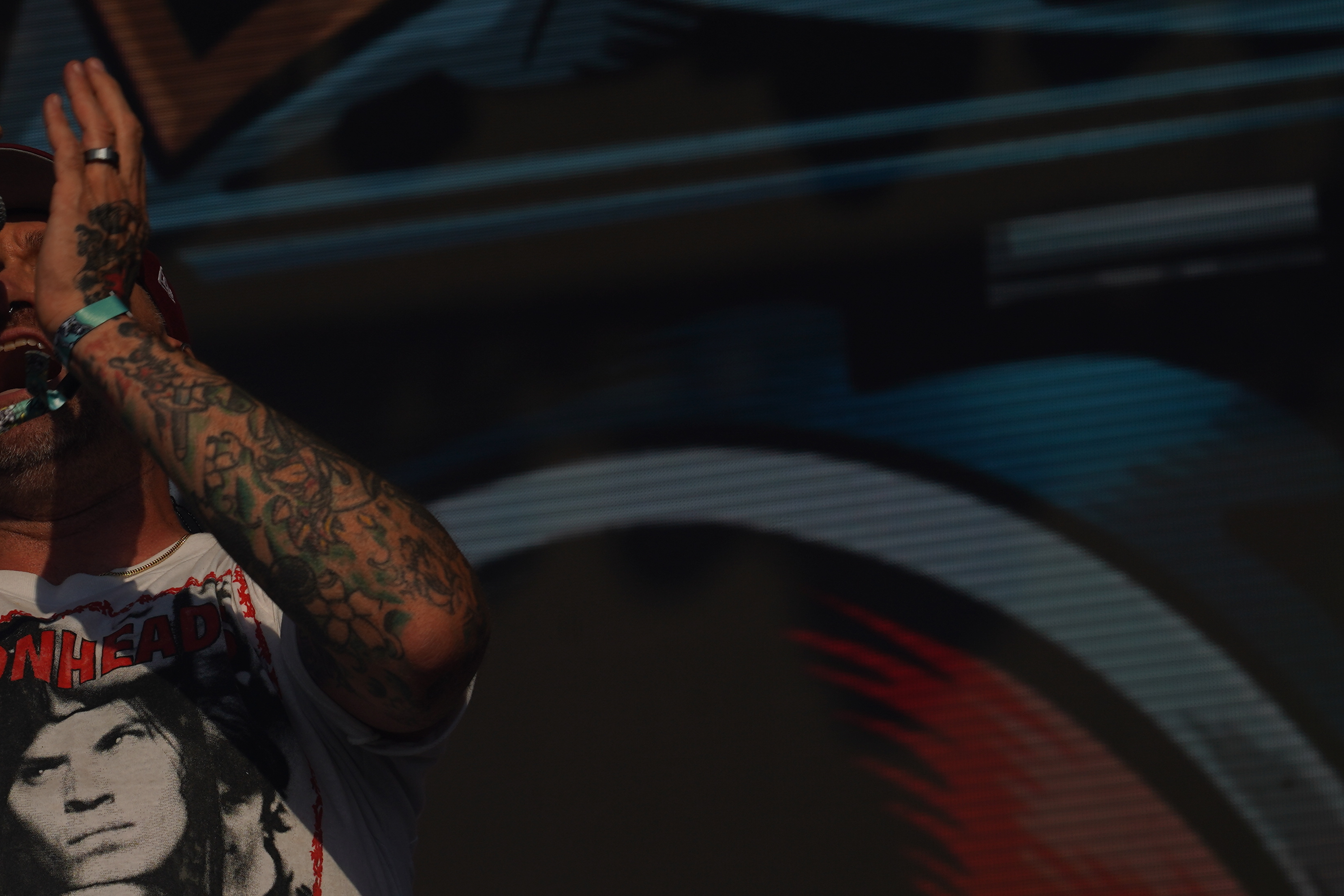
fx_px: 7093
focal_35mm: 190
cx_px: 270
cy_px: 398
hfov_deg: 10.8
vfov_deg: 7.2
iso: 100
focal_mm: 105
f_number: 8
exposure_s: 1/1600
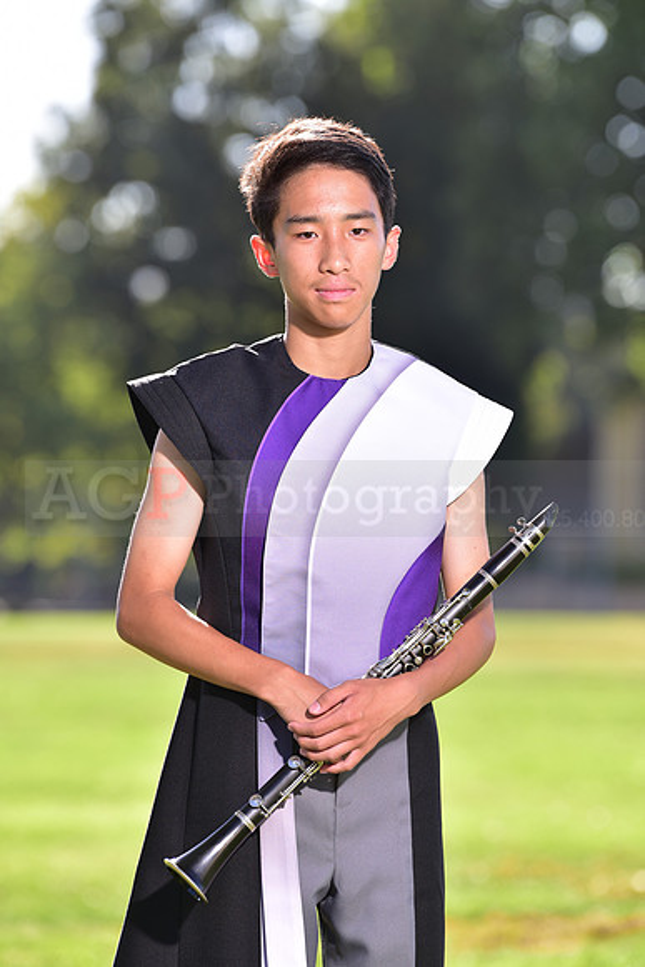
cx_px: 322
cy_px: 484
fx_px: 5371
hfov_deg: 6.9
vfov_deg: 10.3
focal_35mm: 200
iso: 100
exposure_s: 1/250
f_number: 4.5
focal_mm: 200
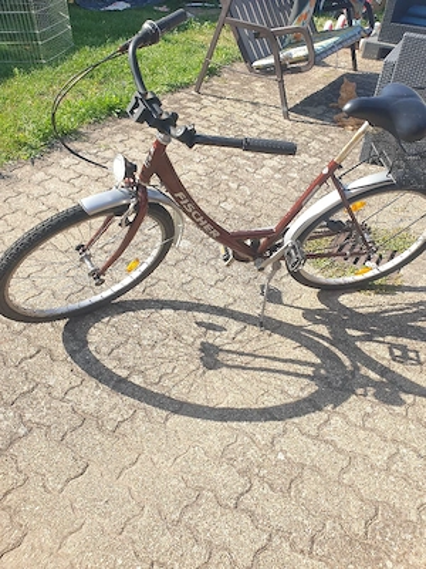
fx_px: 427
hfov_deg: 53.1
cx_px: 213
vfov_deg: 67.3
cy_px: 284
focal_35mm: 26
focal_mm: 4.3
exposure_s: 1/588
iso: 50
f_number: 2.4
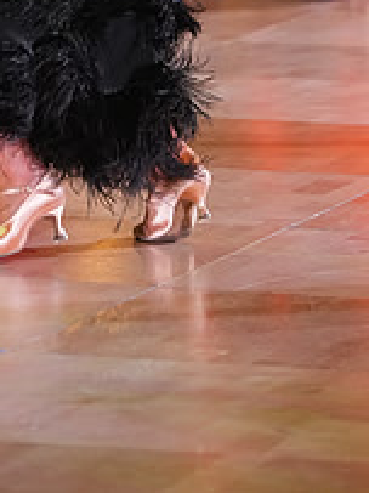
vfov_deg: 3.7
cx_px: 23
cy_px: -206
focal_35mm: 535
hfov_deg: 2.8
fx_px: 7612
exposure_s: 1/250
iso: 3200
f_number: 4.5
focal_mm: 195
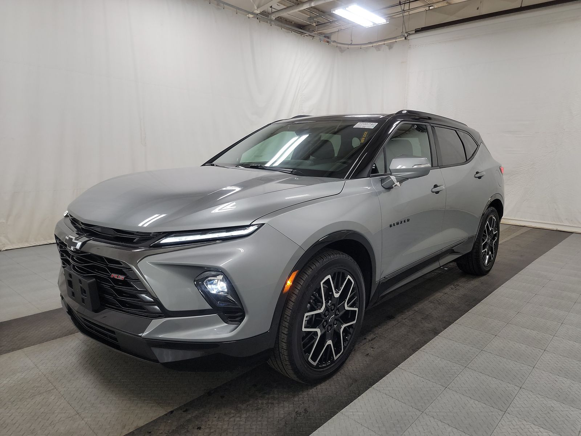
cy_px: 218
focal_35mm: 24
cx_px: 290
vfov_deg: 56.8
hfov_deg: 71.6
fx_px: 403
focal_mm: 6.7
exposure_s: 1/59
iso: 181
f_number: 1.8
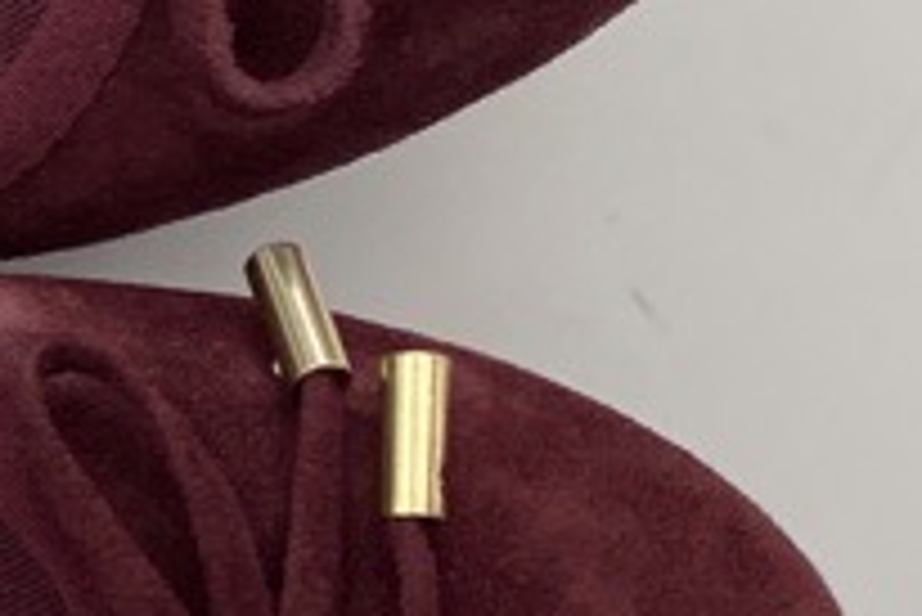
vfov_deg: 10.4
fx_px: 3383
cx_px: -585
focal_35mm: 132
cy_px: 175
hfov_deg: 14.2
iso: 125
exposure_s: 1/63
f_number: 1.8
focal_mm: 4.25
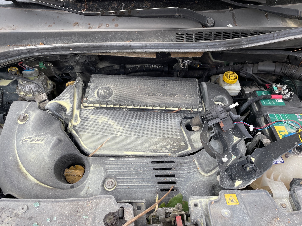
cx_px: 151
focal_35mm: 26
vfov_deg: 53.1
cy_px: 113
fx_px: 227
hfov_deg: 67.3
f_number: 1.6
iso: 32
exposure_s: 1/121
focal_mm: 4.2
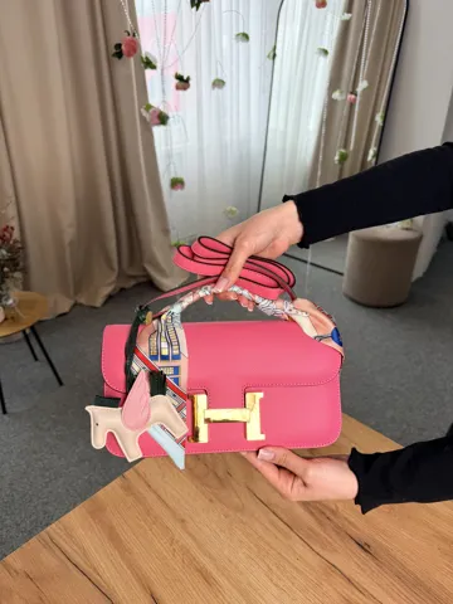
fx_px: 419
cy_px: 302
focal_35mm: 24
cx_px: 226
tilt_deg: -30.8
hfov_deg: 56.8
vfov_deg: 71.6
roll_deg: +1.4
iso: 64
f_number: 1.78
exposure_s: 1/175
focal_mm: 6.76
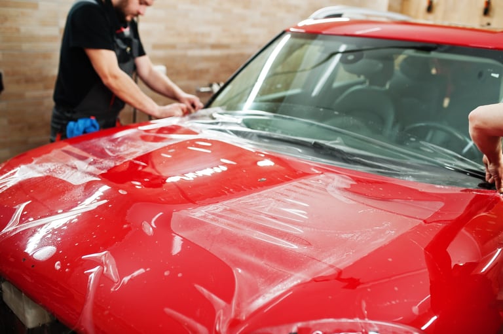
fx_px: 488
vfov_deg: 37.8
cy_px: 167
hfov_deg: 54.5
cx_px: 252
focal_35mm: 35
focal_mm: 35
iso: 640
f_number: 2.5
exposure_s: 1/200
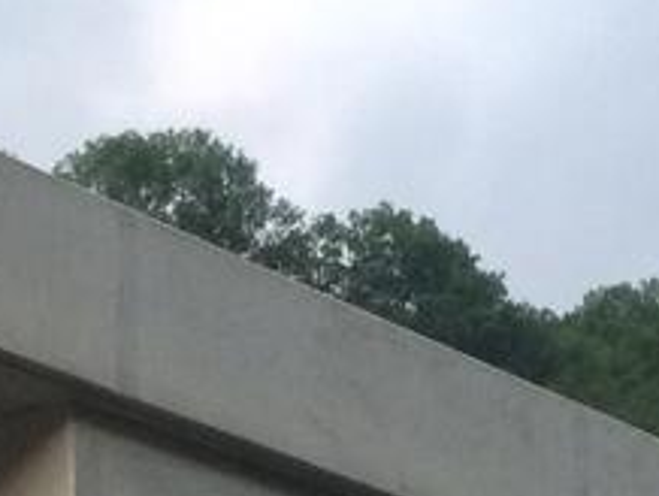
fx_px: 3145
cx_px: -239
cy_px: 1131
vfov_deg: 8.4
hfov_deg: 11.6
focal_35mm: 165
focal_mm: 4.12
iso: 125
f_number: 2.2
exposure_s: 1/30
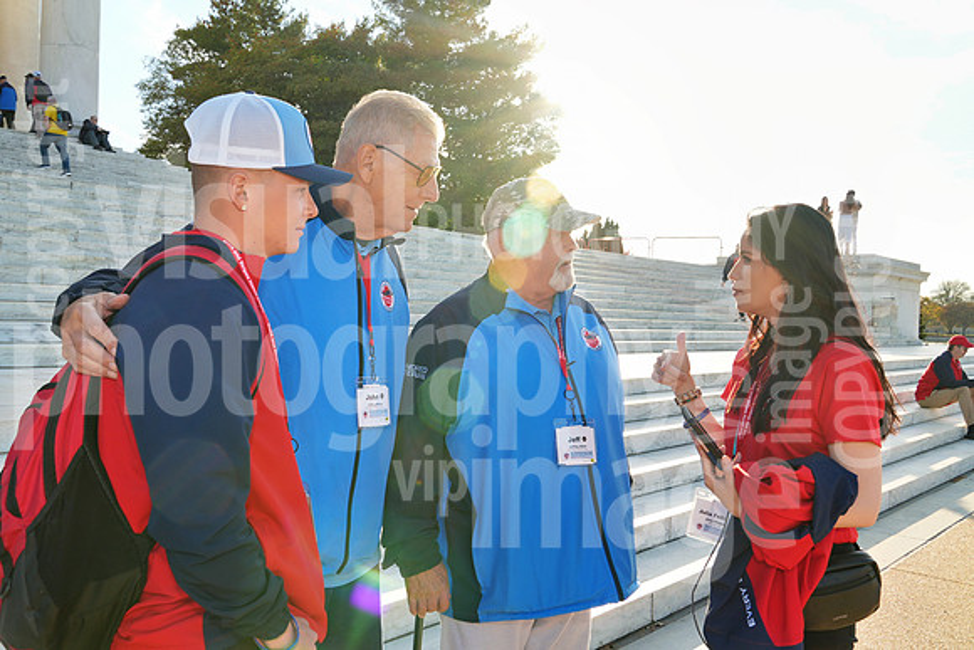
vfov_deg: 38.4
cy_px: 325
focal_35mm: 34
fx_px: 934
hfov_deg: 55.1
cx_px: 487
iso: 100
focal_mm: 23
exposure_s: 1/100
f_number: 8
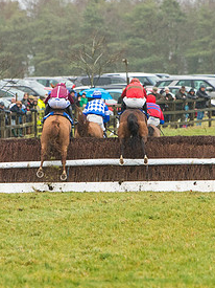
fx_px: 5553
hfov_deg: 2.2
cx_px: 126
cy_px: 146
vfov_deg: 3.0
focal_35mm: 670
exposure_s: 1/1000
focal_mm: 200
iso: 1000
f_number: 4
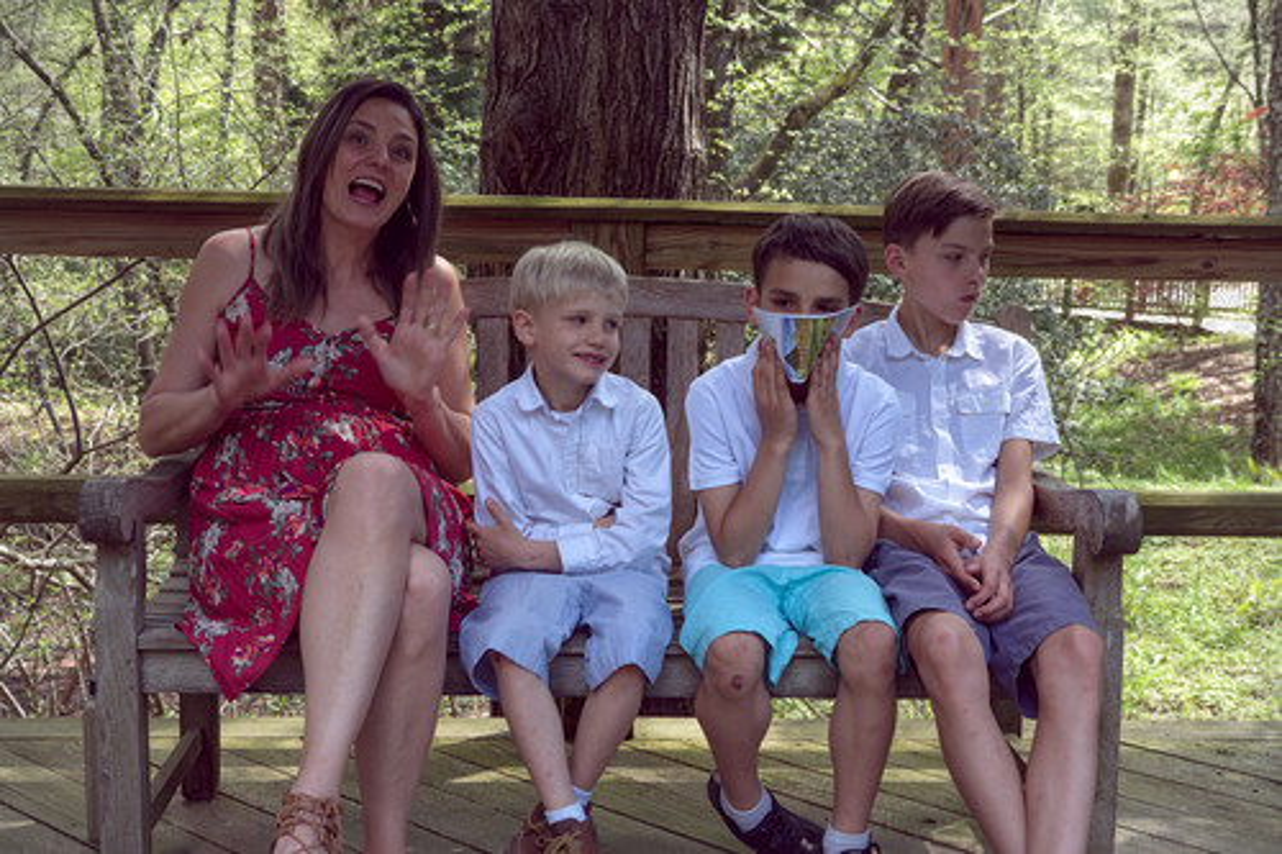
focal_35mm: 46
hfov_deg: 42.8
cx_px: 641
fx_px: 1637
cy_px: 427
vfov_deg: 29.2
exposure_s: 1/80
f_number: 5.6
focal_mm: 31
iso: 160
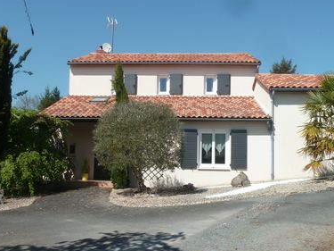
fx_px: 386
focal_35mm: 40
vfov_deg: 35.9
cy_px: 137
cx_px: 156
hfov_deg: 46.8
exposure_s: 1/400
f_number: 5
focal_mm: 4.1
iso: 80
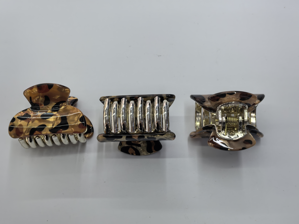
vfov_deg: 30.3
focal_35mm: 48
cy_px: 112
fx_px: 415
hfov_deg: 39.7
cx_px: 150
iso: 64
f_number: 2
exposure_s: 1/100
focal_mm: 5.75
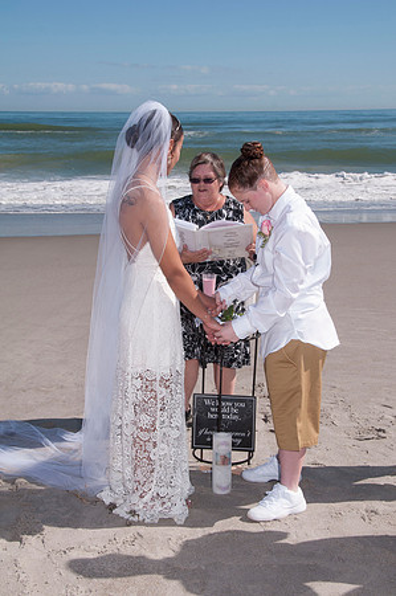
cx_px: 198
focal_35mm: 48
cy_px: 298
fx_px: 794
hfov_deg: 28.0
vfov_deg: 41.2
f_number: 13
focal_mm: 32
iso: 100
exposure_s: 1/250
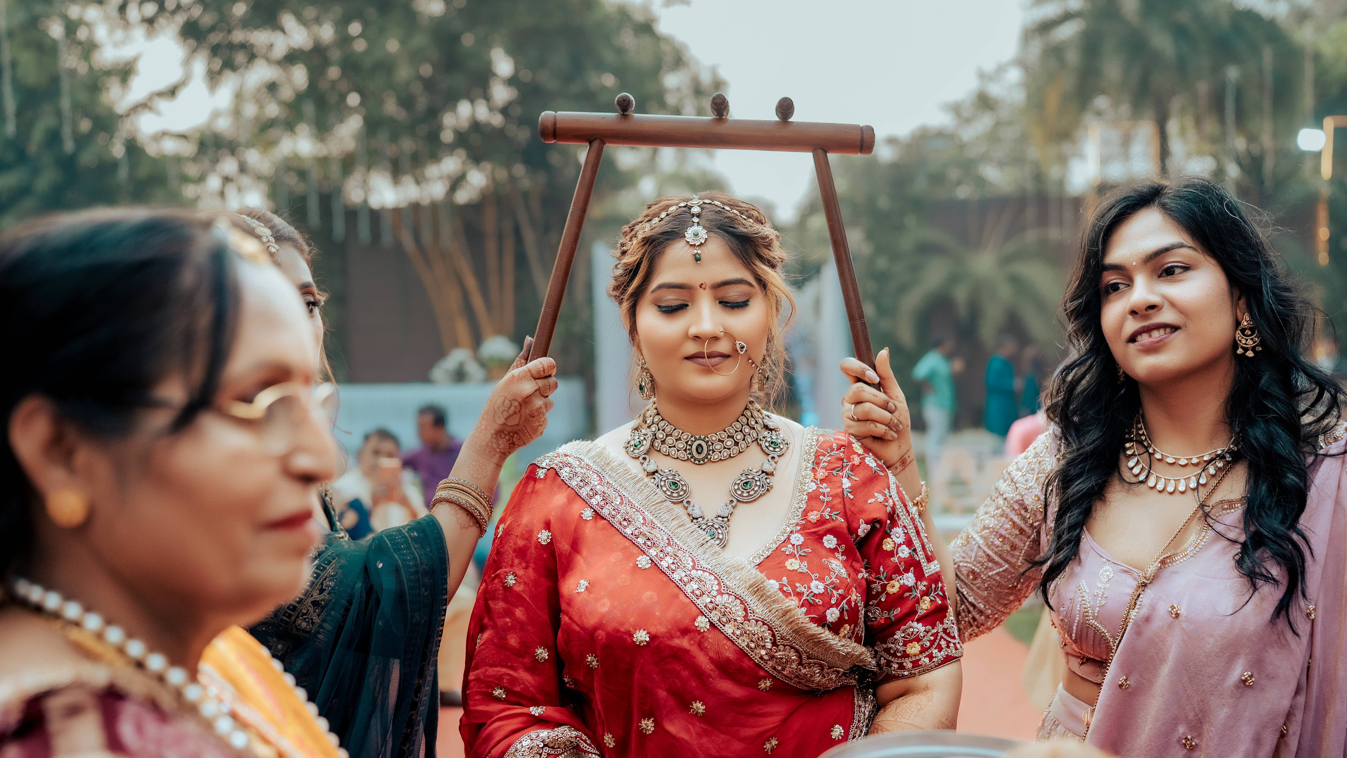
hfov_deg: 54.0
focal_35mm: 37
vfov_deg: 31.9
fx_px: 1322
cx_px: 671
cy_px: 433
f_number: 2.2
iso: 640
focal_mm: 35
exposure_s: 1/640
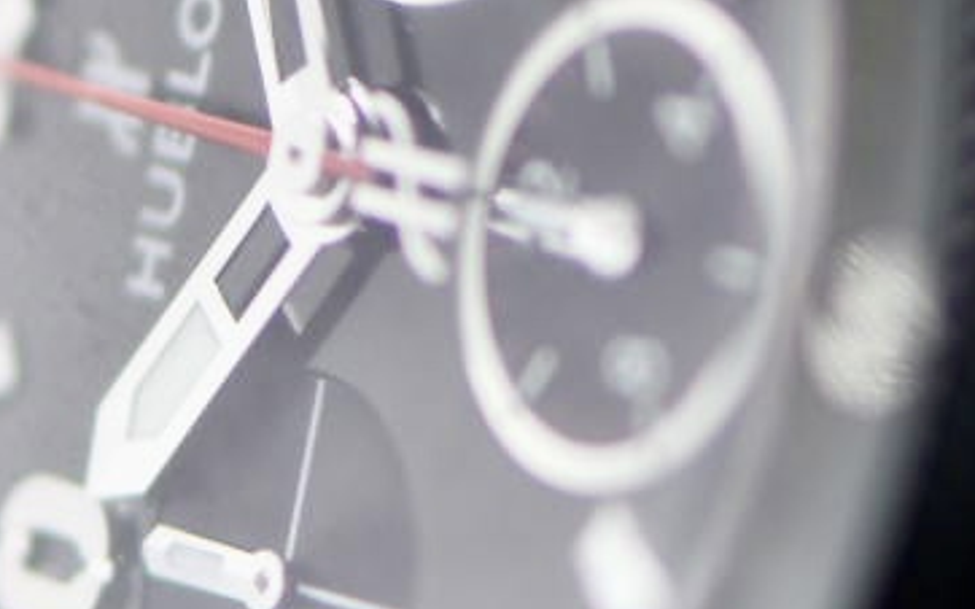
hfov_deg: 2.9
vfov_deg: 1.8
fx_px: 19046
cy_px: 113
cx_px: 385
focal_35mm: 717
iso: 125
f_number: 3.2
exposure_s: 1/20
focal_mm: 105
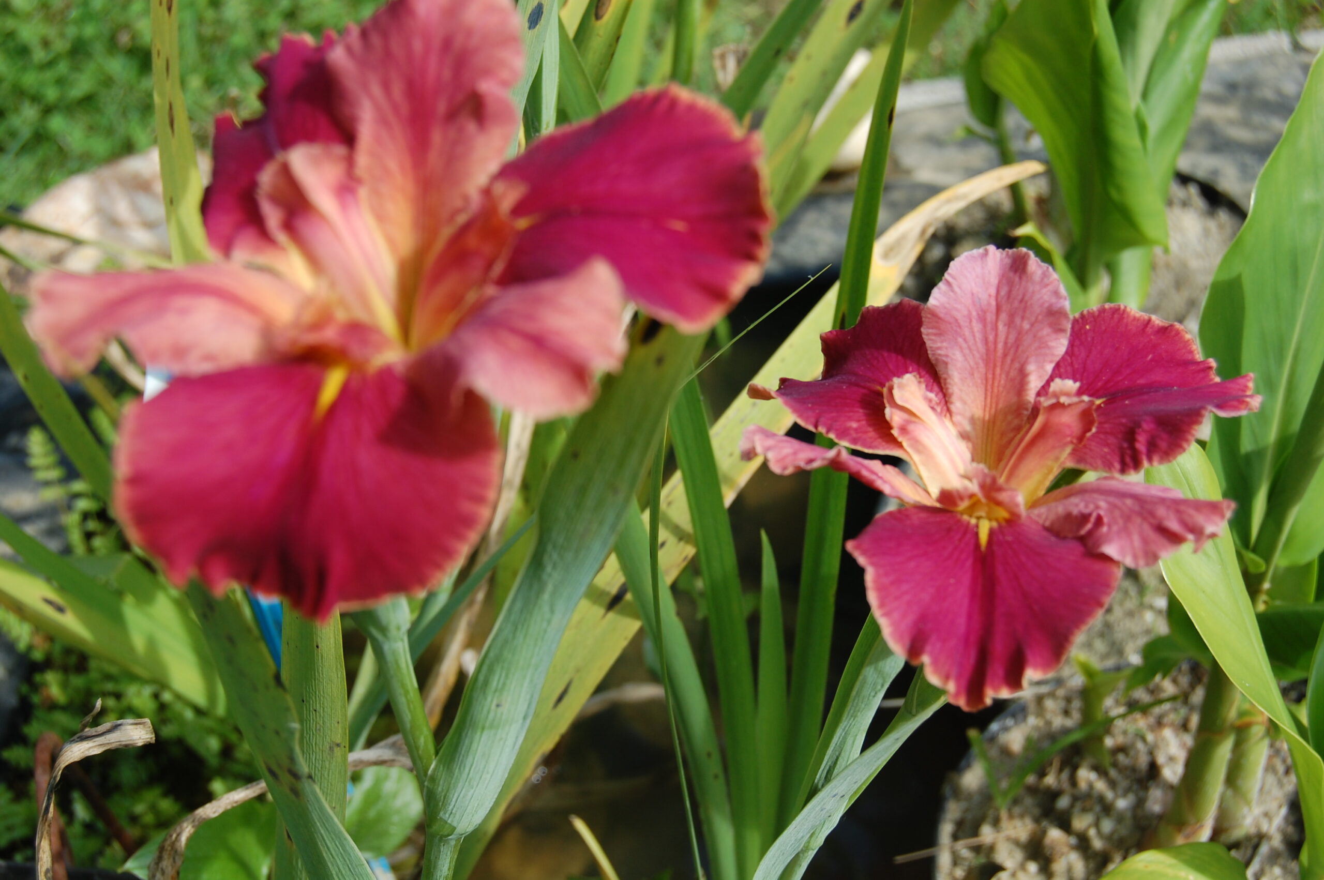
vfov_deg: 23.7
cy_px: 440
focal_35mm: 57
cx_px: 662
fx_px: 2094
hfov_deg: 35.1
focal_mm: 38
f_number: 8
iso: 200
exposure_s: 1/200
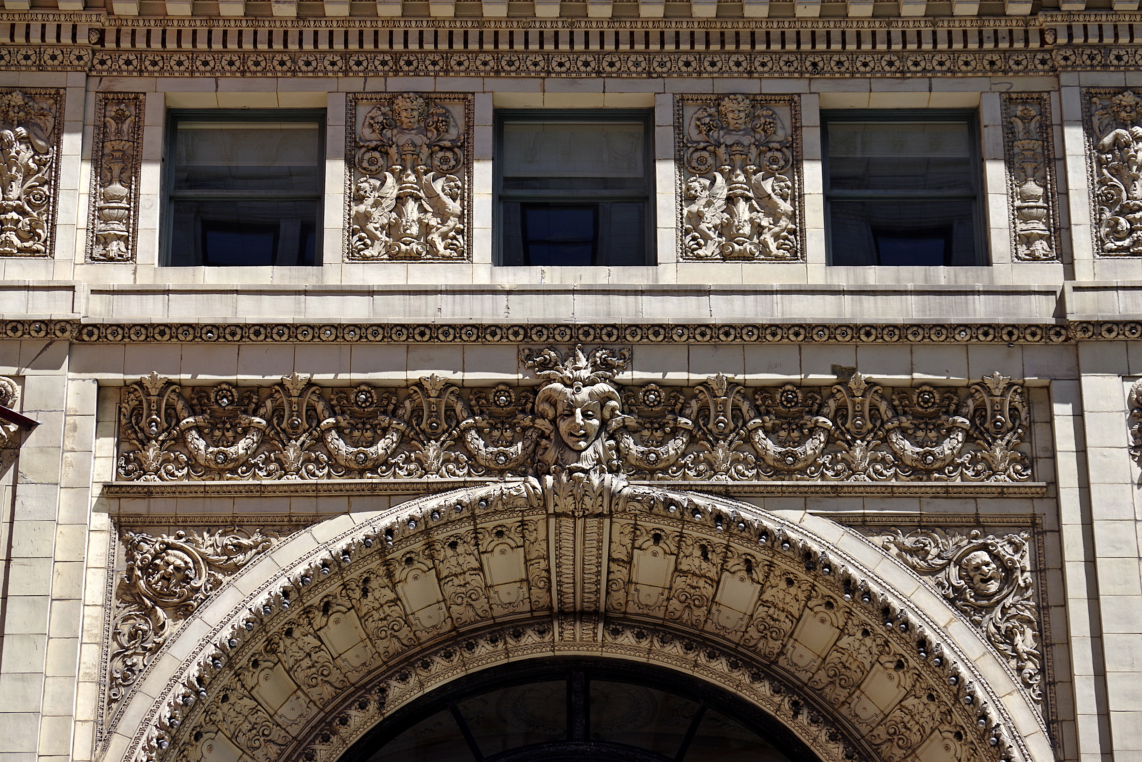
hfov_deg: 17.1
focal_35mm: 120
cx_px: 571
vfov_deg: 11.4
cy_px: 381
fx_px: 3806
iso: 200
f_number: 8
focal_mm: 80
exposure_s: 1/400
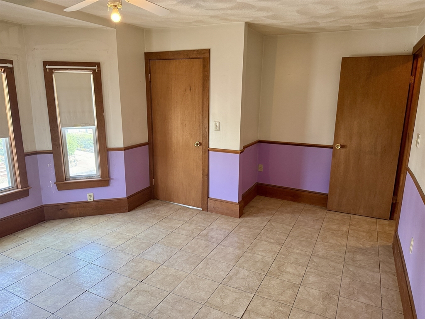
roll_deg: -0.7
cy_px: 160
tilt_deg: -13.6
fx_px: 295
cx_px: 212
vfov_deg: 56.8
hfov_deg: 71.6
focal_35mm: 24
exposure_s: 1/120
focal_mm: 6.76
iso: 320
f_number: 1.78
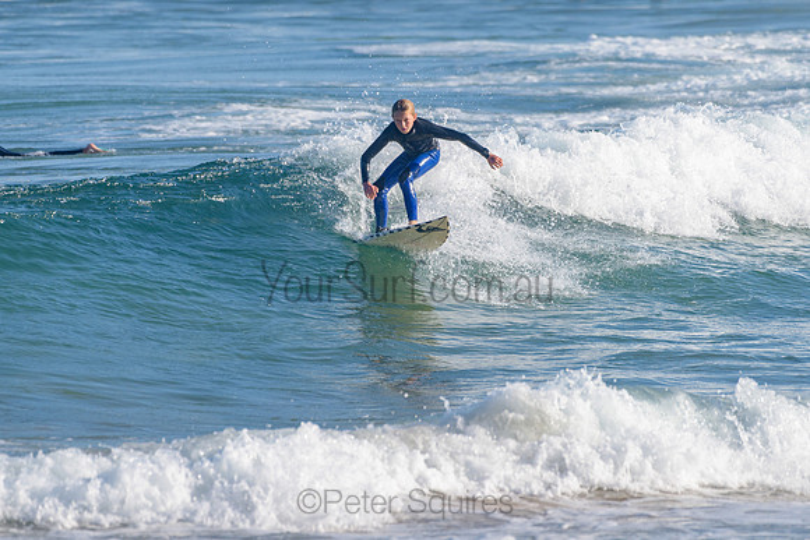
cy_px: 227
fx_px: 13771
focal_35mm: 612
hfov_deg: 3.4
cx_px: 407
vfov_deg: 2.2
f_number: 5.6
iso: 140
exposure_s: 1/2000
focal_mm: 500
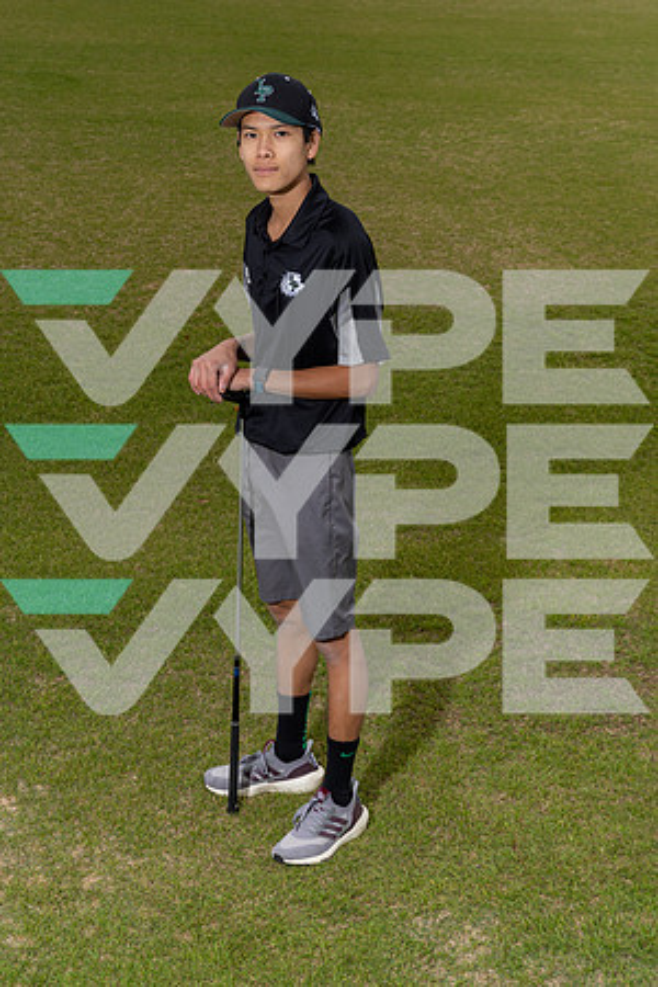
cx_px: 329
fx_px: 1782
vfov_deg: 31.0
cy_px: 494
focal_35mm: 65
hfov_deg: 20.9
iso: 160
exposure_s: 1/250
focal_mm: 65
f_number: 9
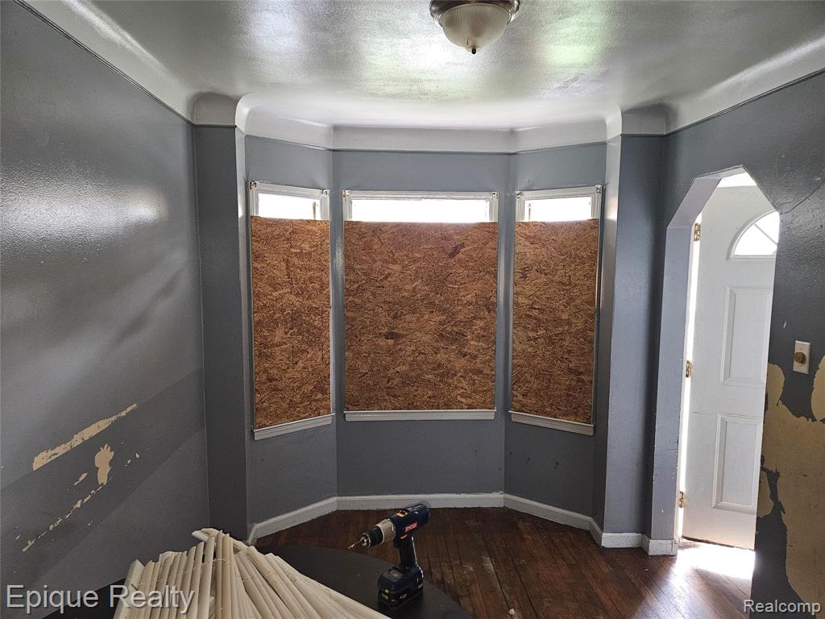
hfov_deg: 73.9
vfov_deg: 58.9
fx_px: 548
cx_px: 412
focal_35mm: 23
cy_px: 310
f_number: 1.8
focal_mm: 5.4
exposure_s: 1/30
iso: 500
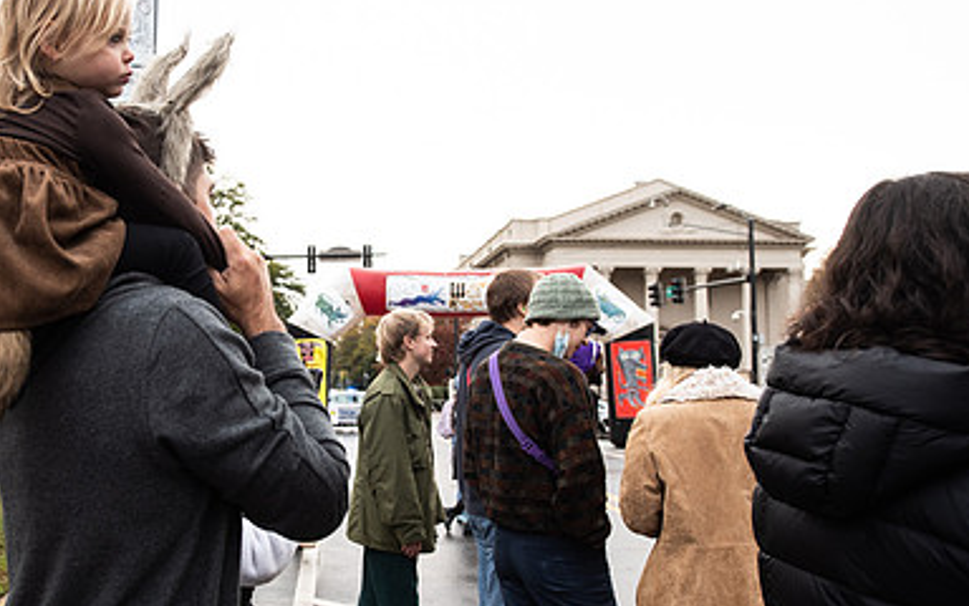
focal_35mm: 37
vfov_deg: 34.4
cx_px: 305
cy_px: 312
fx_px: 977
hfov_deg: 51.5
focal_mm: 24
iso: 400
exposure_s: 1/200
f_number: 3.5
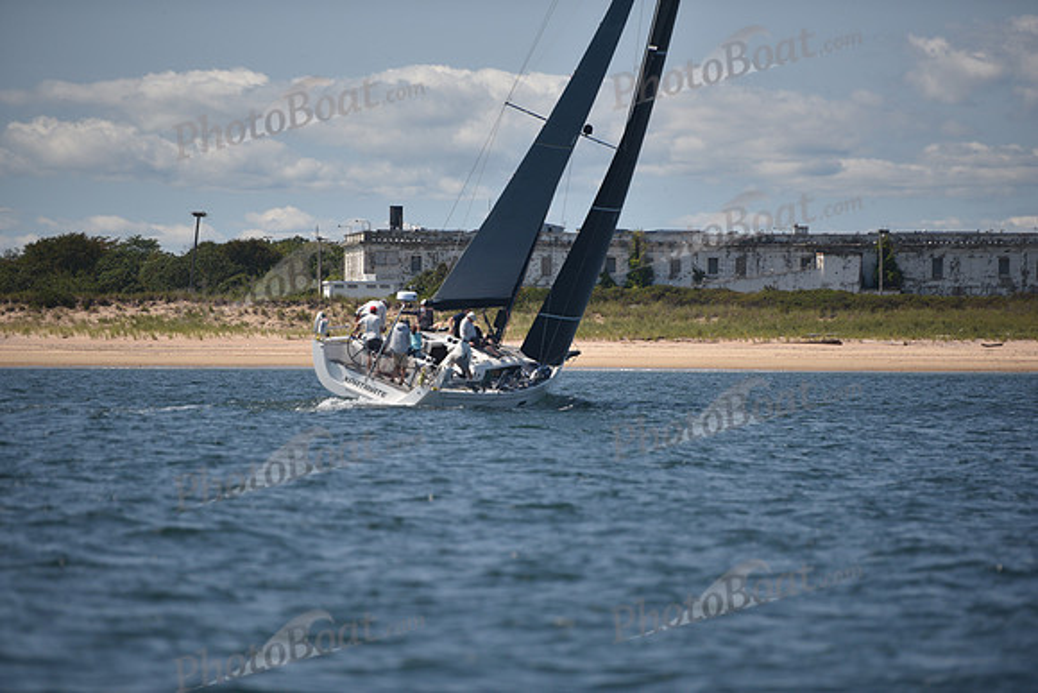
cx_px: 519
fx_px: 5768
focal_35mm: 200
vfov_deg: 6.9
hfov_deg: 10.3
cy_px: 346
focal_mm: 200
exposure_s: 1/3200
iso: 250
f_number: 2.8
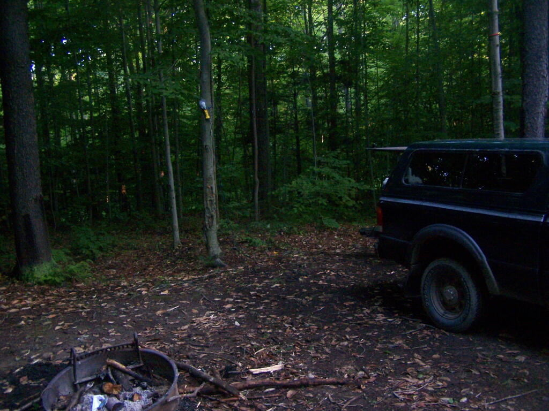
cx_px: 274
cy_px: 206
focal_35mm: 38
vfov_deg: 37.7
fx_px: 603
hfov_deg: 49.0
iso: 400
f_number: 2.8
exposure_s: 1/60
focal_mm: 6.3
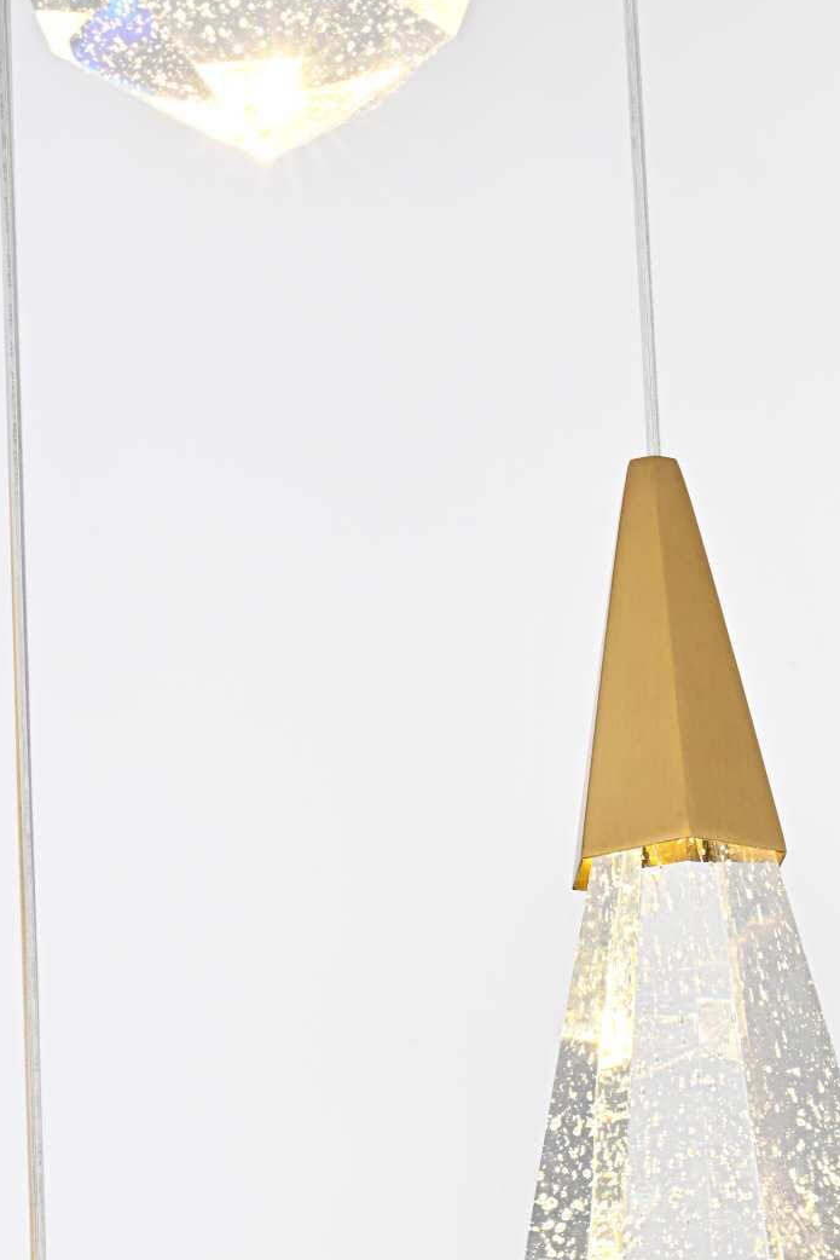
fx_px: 4513
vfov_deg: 15.8
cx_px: 650
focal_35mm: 129
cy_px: 1039
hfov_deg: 10.6
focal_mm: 70
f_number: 22
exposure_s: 1/1.6
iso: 100
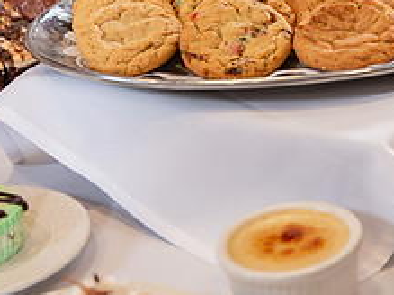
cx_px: 381
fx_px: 1593
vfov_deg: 10.5
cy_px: -3
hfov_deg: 13.9
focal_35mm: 140
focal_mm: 55
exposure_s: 1/160
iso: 400
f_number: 3.5
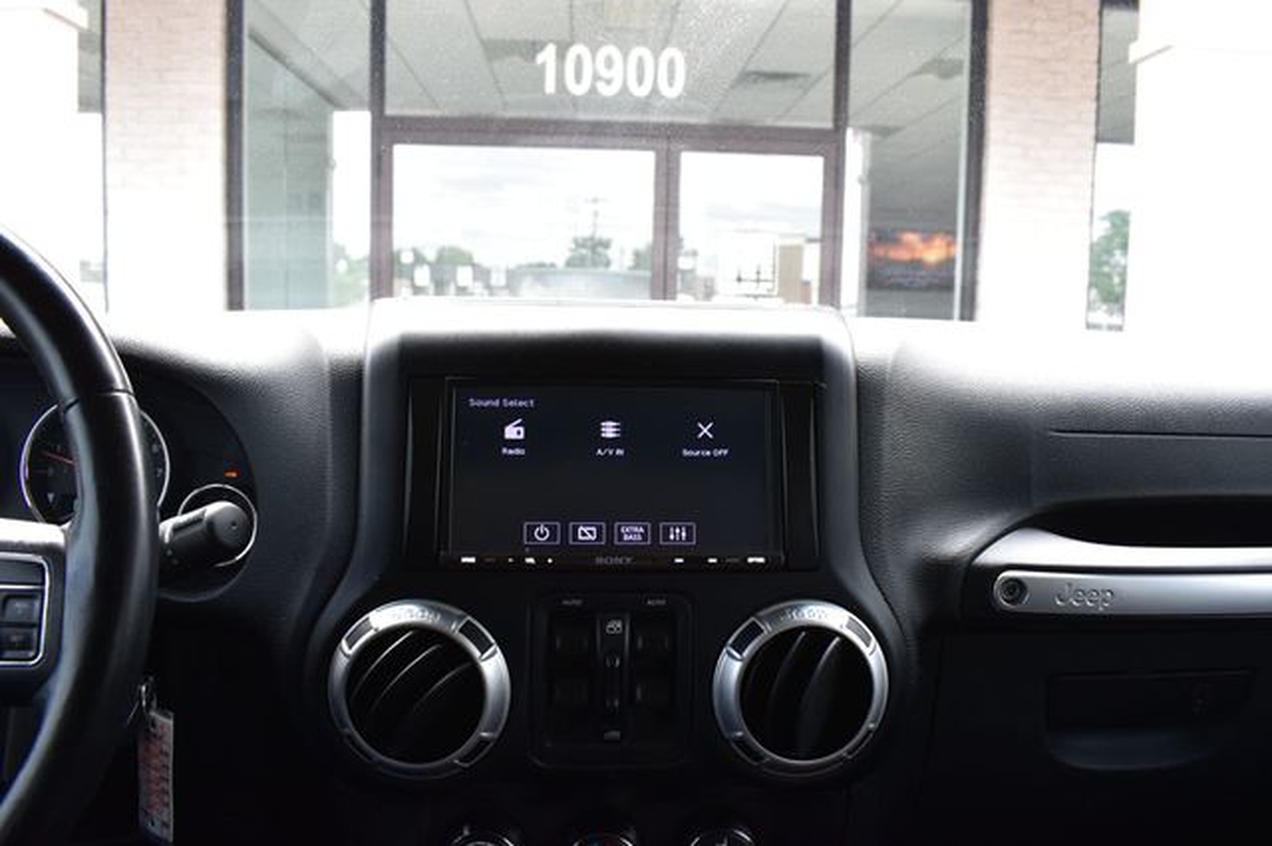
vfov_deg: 47.9
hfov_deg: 67.4
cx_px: 636
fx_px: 953
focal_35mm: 27
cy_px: 423
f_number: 7.1
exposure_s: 1/40
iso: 400
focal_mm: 18
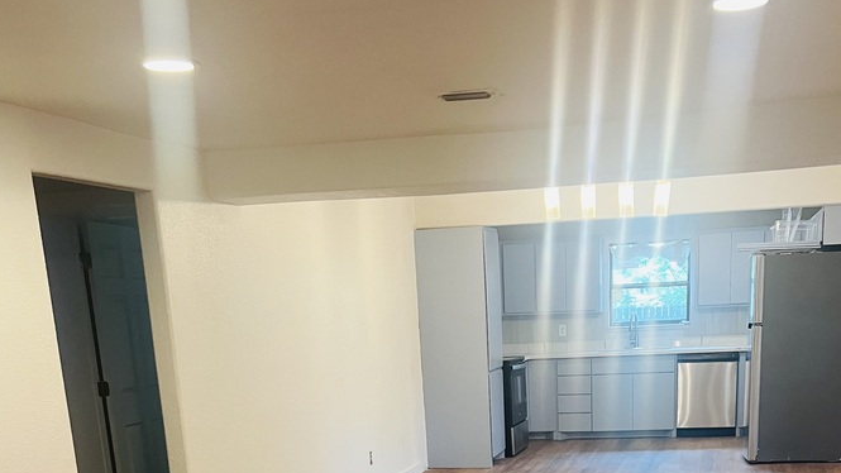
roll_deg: +2.8
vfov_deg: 23.6
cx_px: 483
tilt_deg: -15.3
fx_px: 1026
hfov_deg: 44.5
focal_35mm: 46
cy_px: 577
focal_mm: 5.7
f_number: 1.5
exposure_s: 1/60
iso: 160
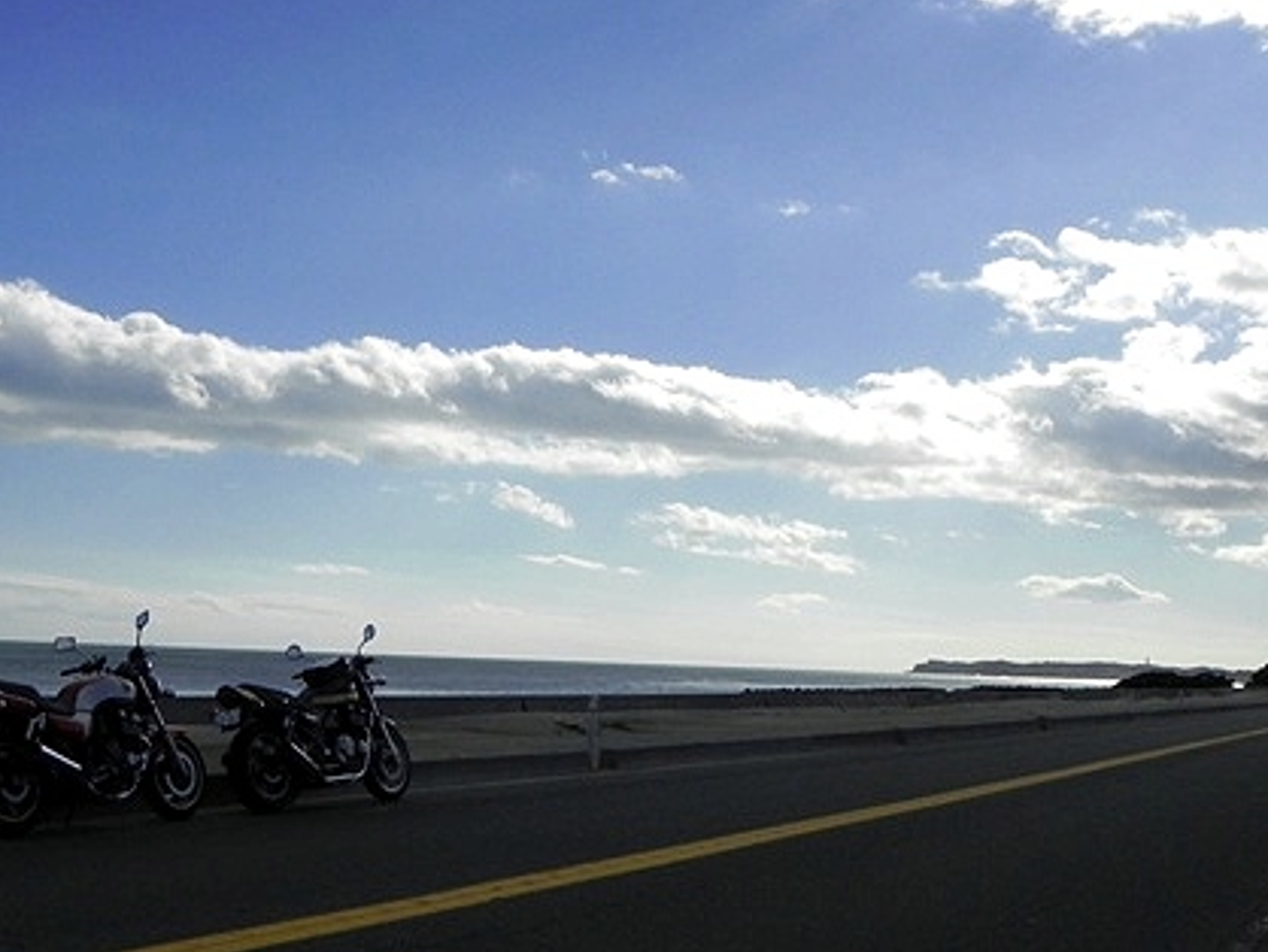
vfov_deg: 31.5
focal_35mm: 46
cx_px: 616
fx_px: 1686
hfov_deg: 41.2
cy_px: 502
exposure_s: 1/1050
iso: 160
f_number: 8
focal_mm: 5.9
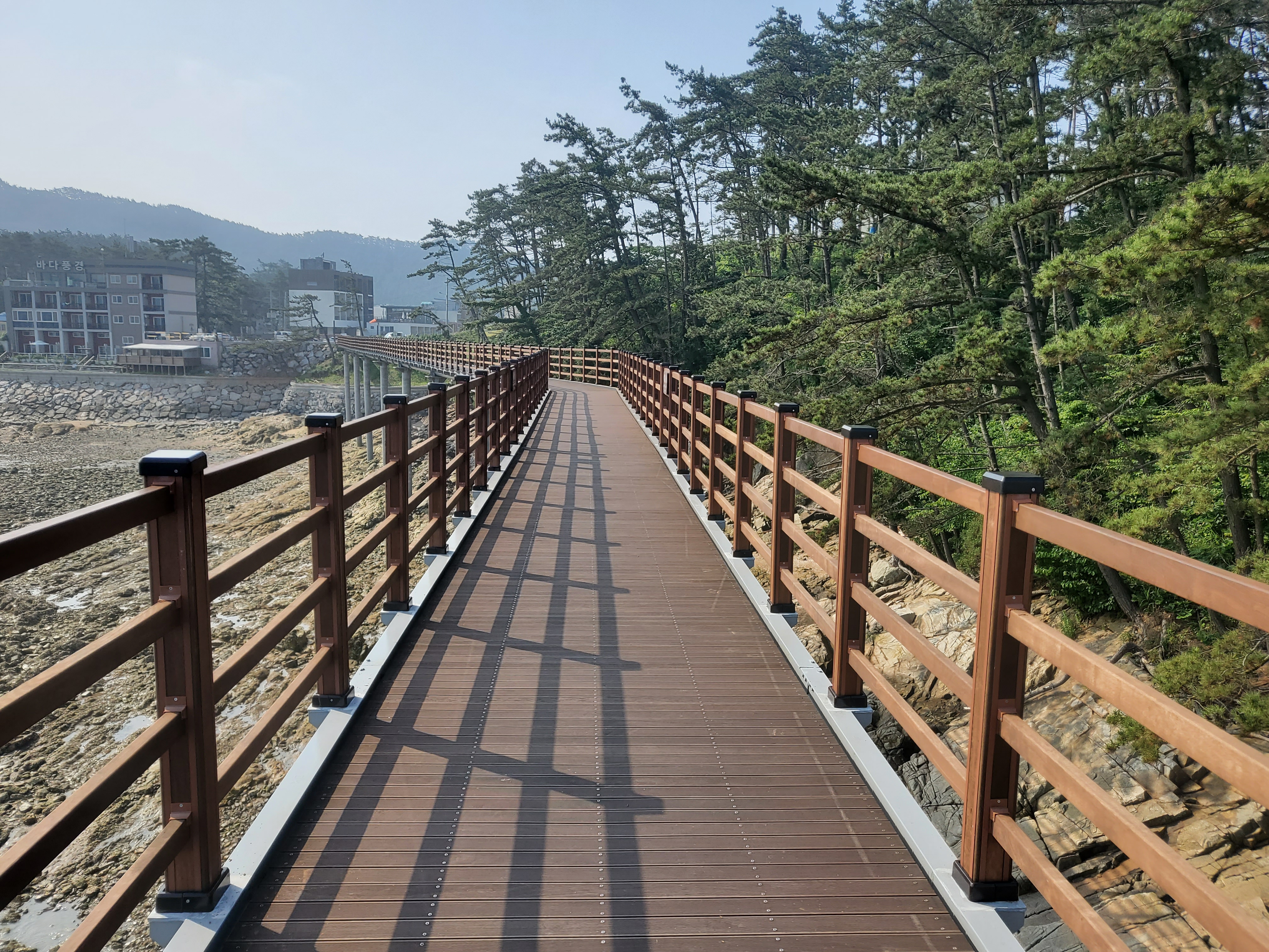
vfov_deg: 53.1
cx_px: 634
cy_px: 476
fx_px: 953
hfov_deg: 67.3
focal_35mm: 26
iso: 50
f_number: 1.8
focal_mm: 4.25
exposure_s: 1/2905
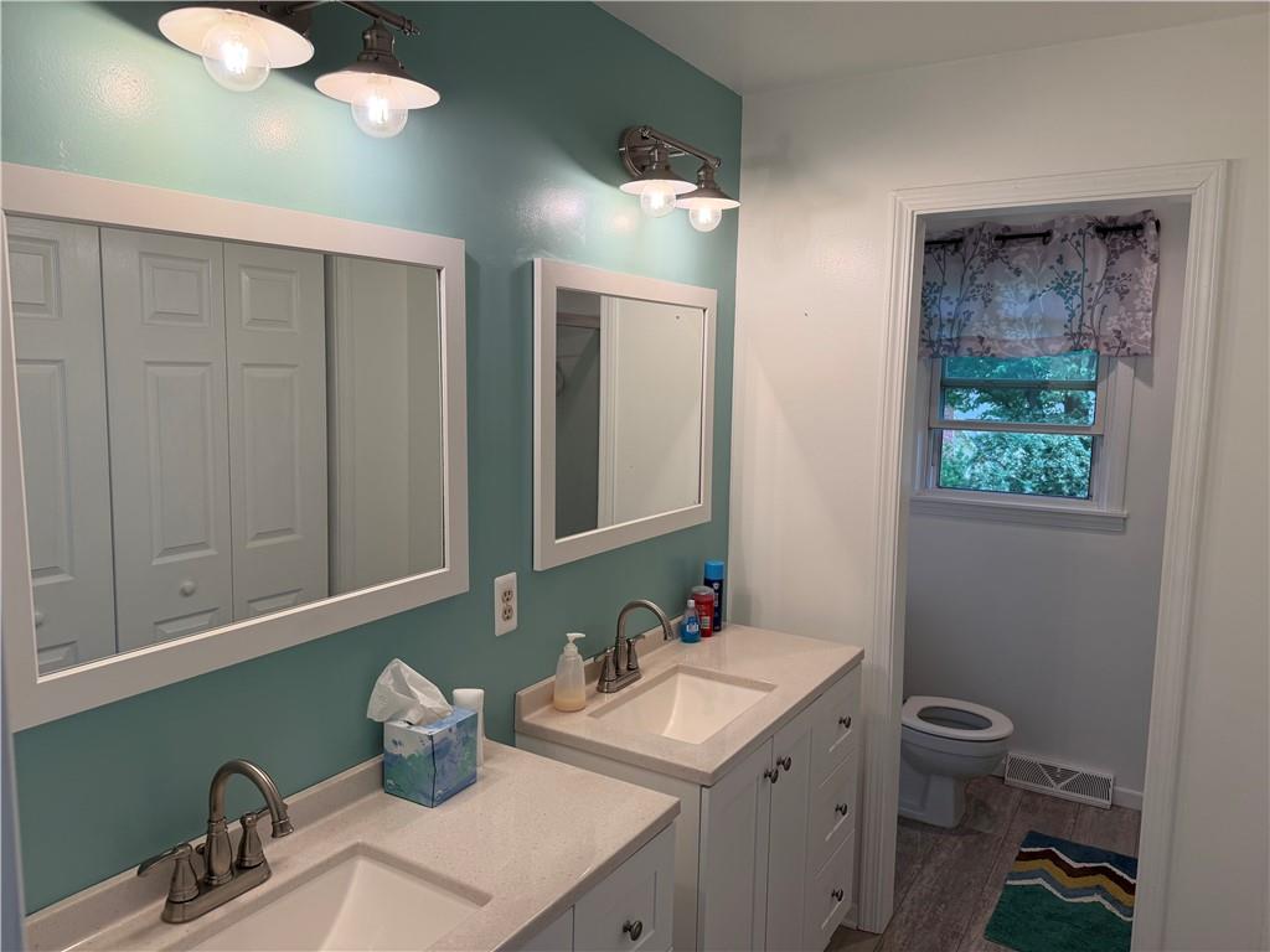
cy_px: 476
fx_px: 881
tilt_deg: -5.3
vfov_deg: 56.8
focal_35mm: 24
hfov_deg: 71.6
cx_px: 635
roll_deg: -0.6
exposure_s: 1/179
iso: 80
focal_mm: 6.76
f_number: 1.78
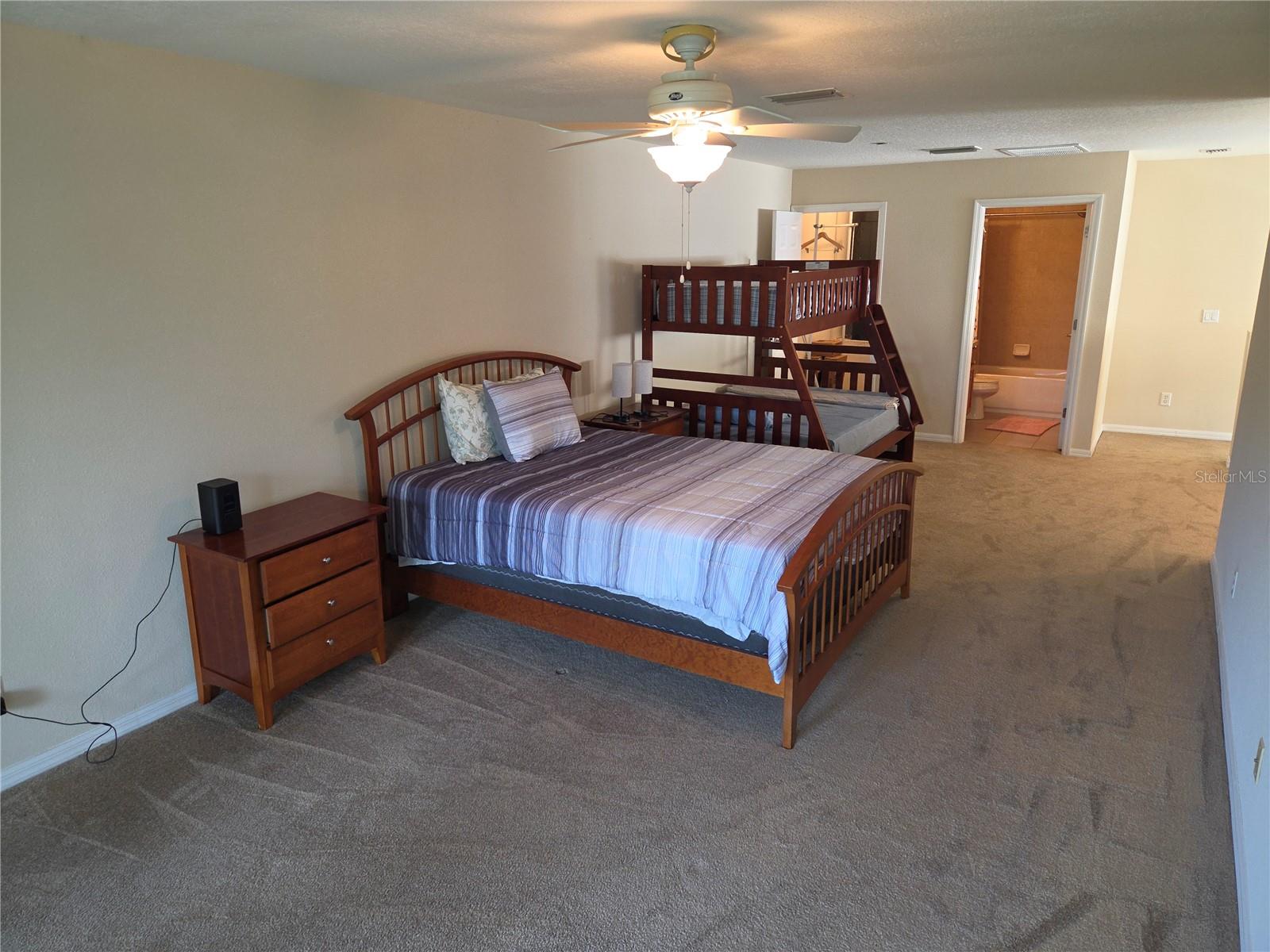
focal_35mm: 23
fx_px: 844
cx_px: 635
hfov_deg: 73.9
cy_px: 476
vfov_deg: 58.9
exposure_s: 1/40
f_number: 1.8
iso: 100
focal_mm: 5.4
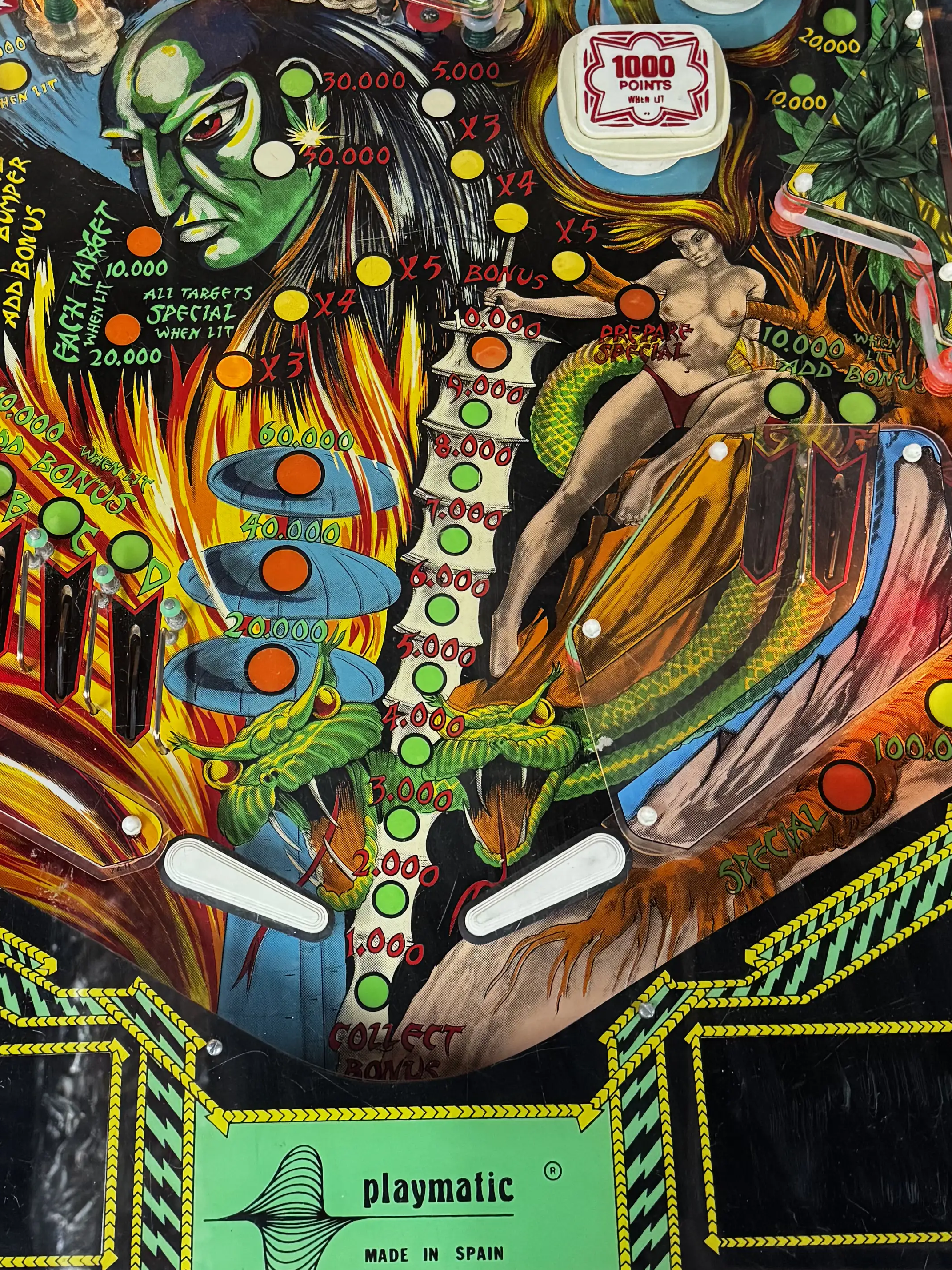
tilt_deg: -60.9
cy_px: 524
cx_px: 399
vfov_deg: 39.5
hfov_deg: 30.2
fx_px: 1760
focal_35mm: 48
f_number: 1.78
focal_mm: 6.76
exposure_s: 1/60
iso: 640
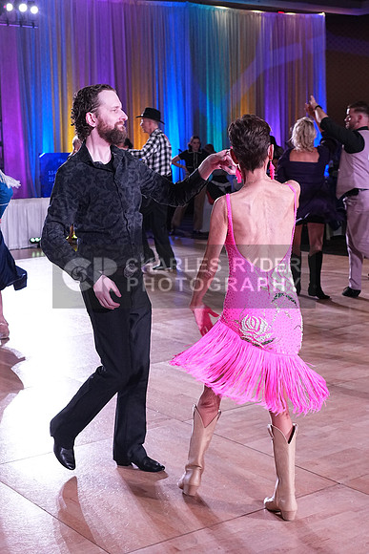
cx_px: 184
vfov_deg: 36.2
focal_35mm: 55
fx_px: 845
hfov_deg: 24.6
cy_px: 277
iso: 2500
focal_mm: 37
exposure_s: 1/250
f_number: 5.6
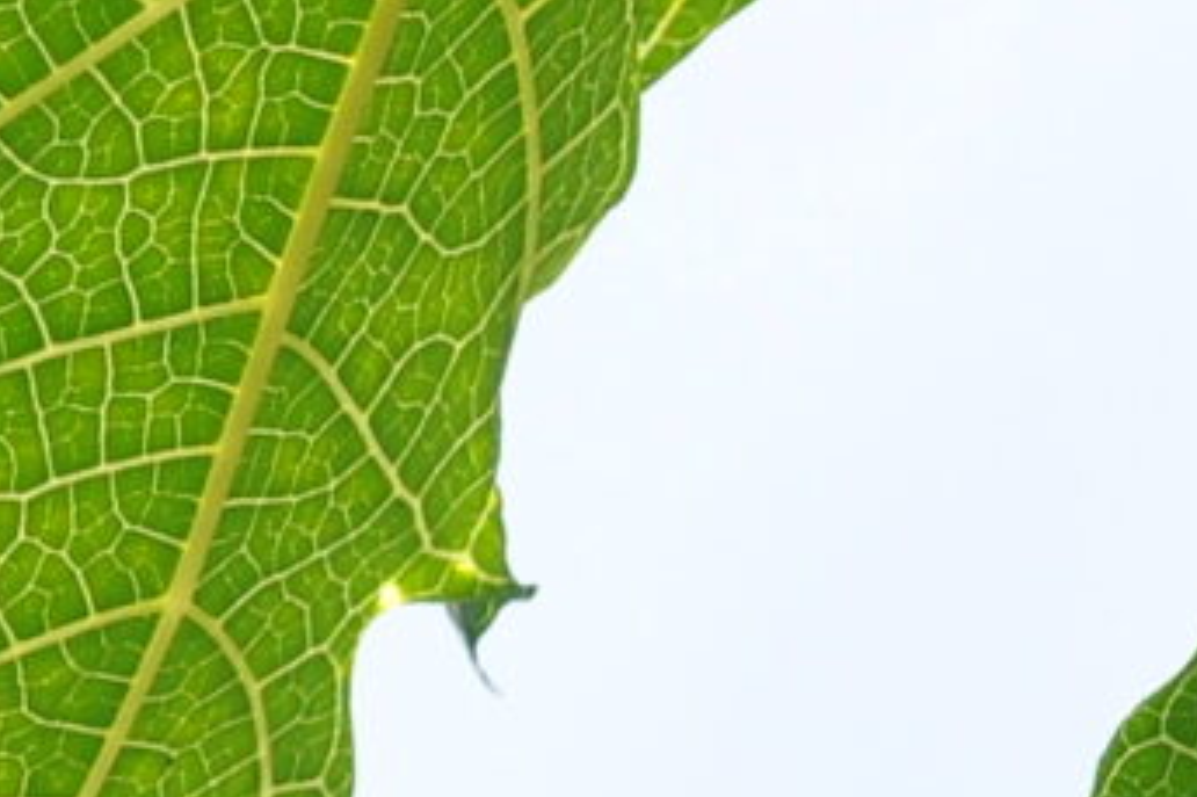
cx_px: 4026
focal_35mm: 1004
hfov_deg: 2.0
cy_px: 87
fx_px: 33365
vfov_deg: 1.4
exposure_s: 1/1250
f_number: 4.5
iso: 200
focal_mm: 90
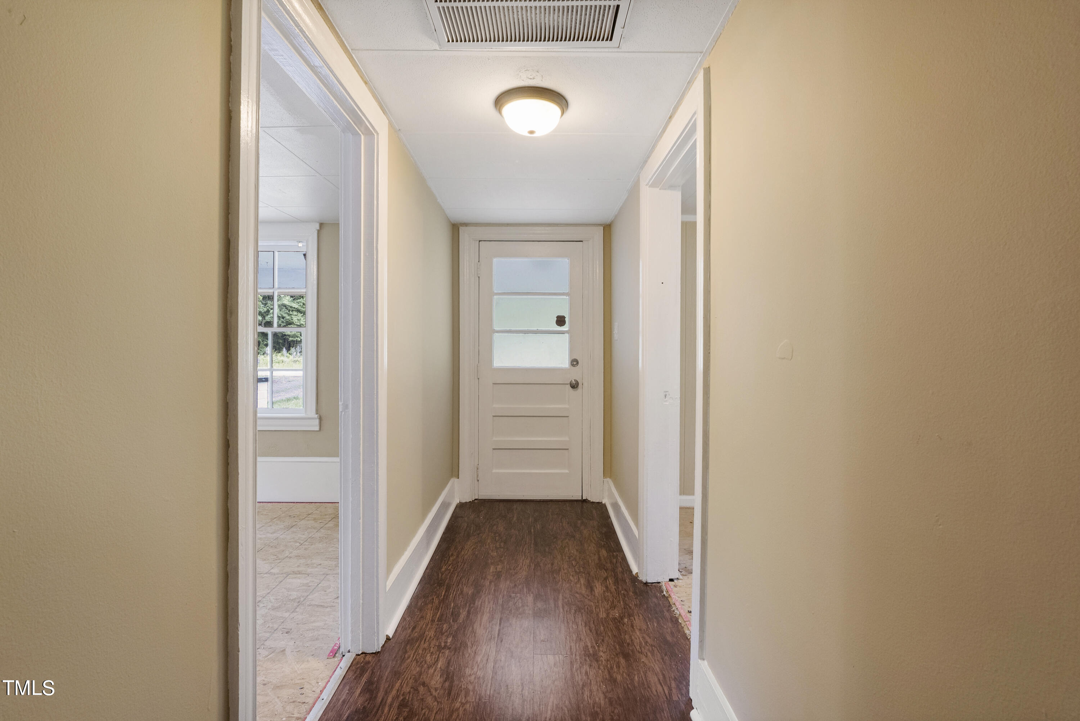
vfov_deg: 73.8
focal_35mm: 16
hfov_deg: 96.7
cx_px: 540
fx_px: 480
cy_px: 360
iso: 1250
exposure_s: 1/6
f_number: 10
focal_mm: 16
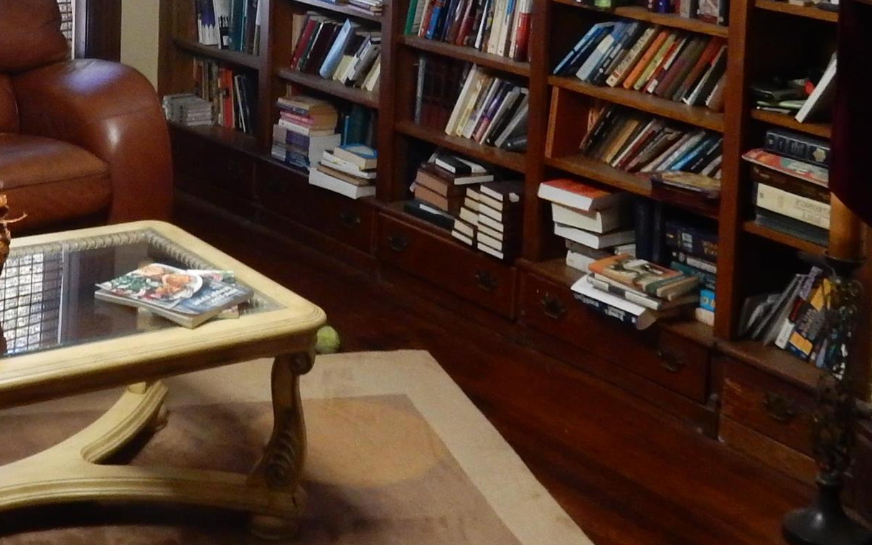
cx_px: 199
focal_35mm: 67
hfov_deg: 30.0
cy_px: -106
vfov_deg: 18.4
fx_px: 1592
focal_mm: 4.5
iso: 400
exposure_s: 1/13
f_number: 3.7
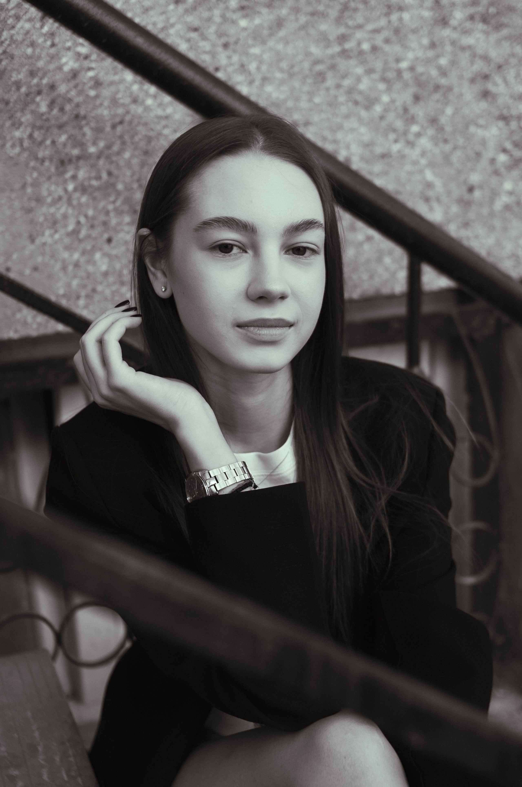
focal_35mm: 52
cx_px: 261
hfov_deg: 25.7
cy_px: 394
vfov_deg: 37.9
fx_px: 1145
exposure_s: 1/400
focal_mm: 35
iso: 100
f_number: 2
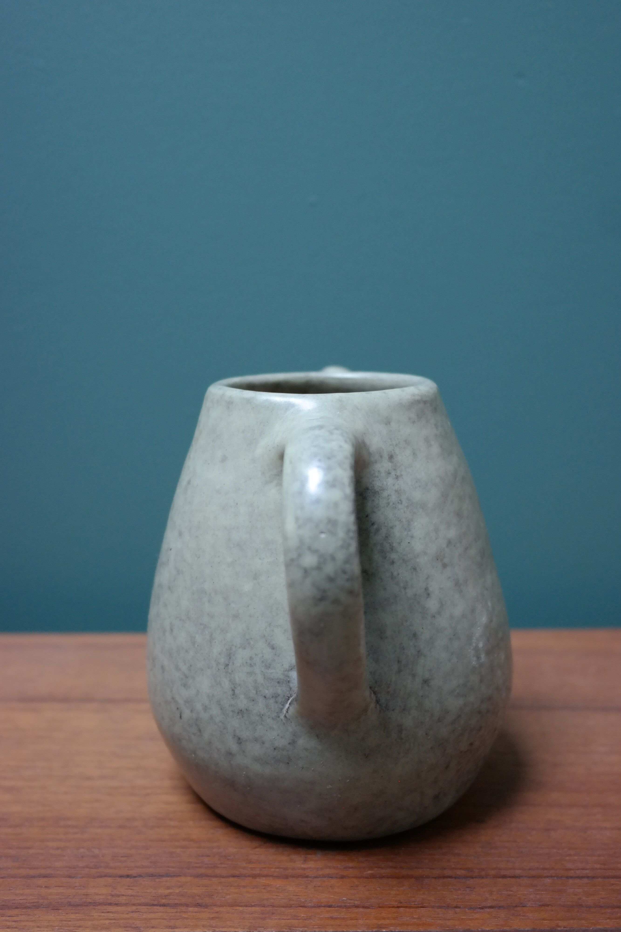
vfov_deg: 48.5
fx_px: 1035
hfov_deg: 33.4
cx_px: 310
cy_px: 466
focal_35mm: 40
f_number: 4
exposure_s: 1/50
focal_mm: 26
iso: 800
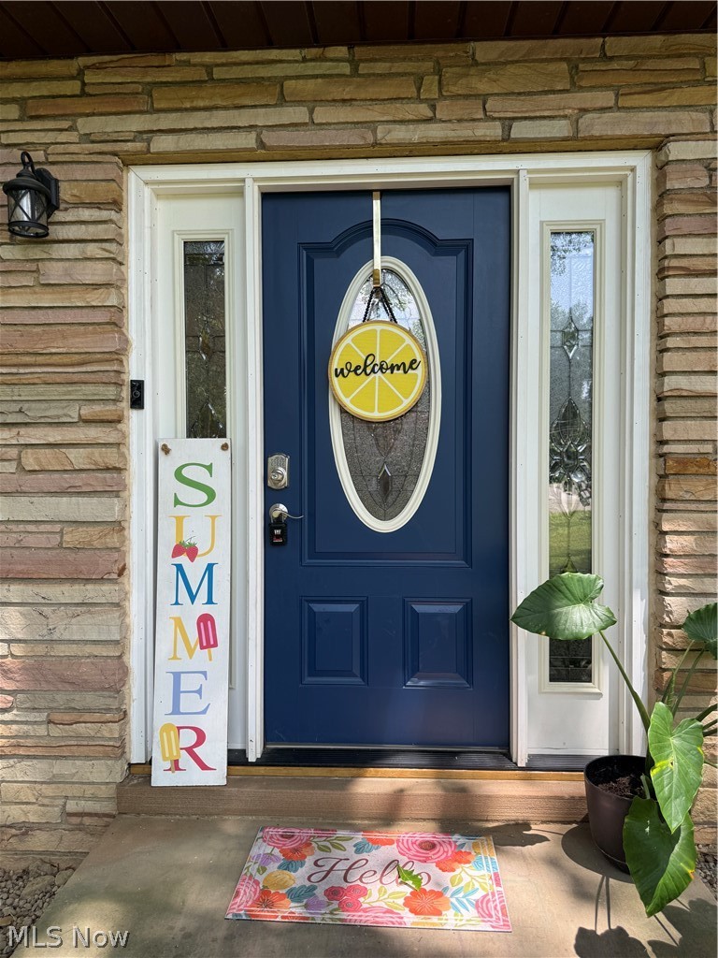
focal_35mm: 24
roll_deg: -0.2
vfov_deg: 71.6
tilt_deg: -1.3
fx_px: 664
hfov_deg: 56.8
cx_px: 359
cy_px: 479
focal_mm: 6.76
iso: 80
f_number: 1.78
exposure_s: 1/514
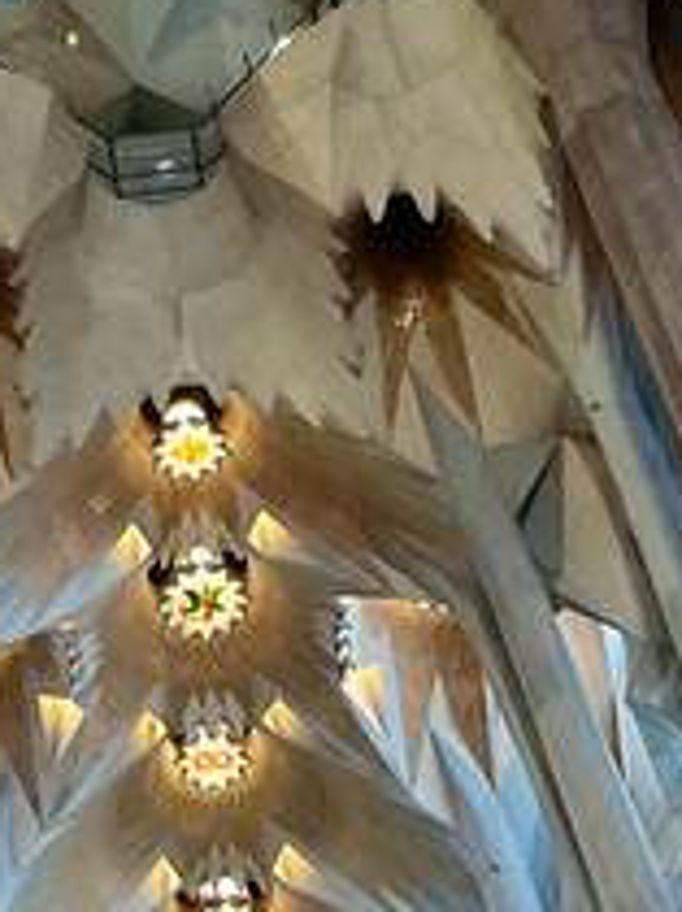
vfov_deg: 13.5
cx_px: -161
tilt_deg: +71.6
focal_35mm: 119
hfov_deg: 12.1
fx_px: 3132
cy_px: -1068
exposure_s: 1/100
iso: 125
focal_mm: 5.7
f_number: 1.5
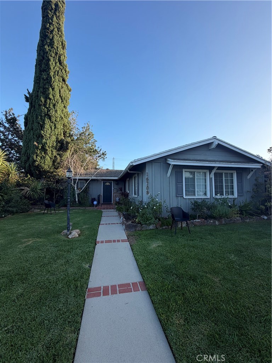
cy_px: 182
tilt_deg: +3.8
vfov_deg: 102.1
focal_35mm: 14
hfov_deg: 85.7
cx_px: 136
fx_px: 147
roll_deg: +1.1
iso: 40
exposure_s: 1/502
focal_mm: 2.22
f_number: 2.2
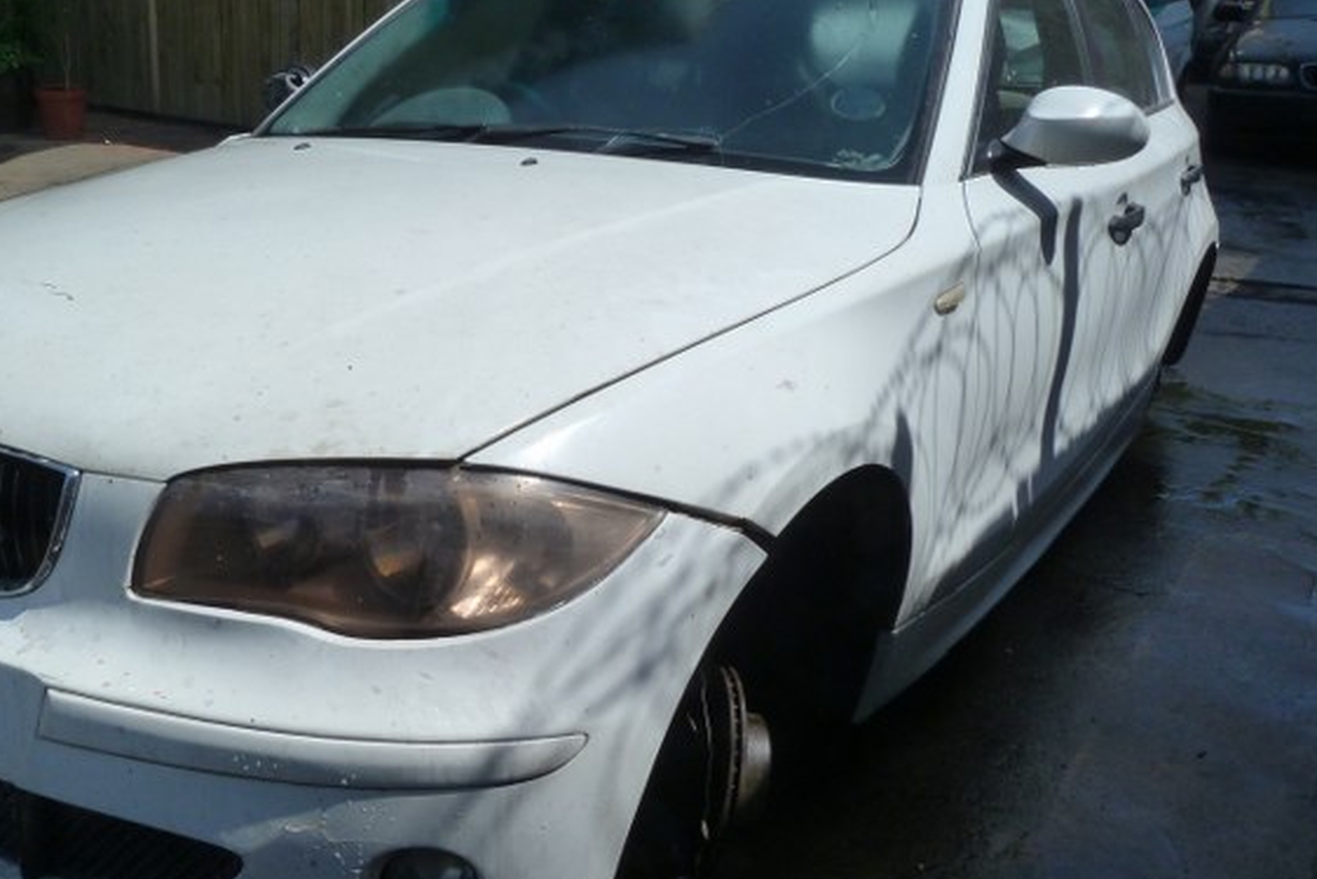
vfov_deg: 35.9
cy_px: 492
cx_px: 513
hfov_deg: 51.5
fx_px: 1354
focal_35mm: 37
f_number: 5.6
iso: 125
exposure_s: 1/500
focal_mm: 4.5
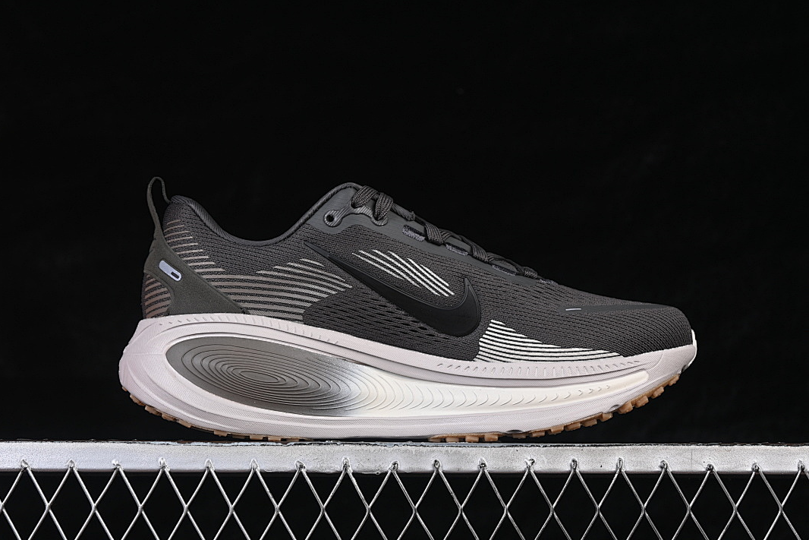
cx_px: 400
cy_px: 273
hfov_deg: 26.6
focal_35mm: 76
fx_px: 1708
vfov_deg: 18.0
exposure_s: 1/60
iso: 160
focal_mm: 50
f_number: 7.1
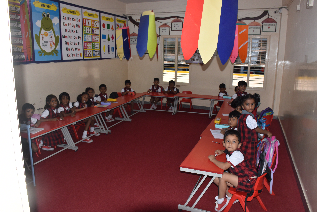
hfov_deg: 67.4
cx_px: 158
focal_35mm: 27
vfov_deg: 47.9
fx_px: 238
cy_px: 106
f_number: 8
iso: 400
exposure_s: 1/60
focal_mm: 18
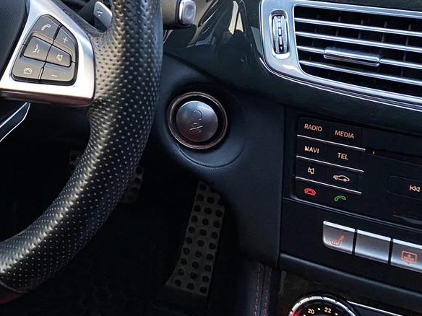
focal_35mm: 57
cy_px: 18
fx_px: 695
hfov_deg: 31.3
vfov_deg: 24.7
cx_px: 1
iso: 640
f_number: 1.8
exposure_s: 1/32
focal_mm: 4.25
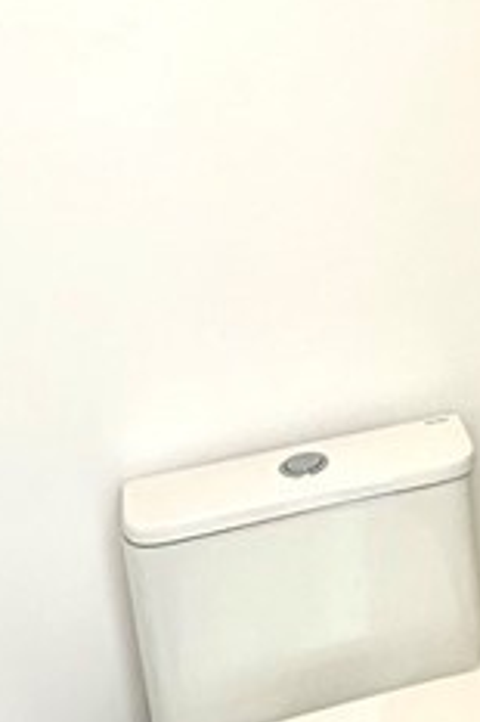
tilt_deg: -14.4
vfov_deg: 30.5
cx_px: 573
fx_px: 1282
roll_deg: +3.4
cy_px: 127
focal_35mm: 64
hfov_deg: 19.9
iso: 160
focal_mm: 2.22
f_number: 2.2
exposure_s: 1/60
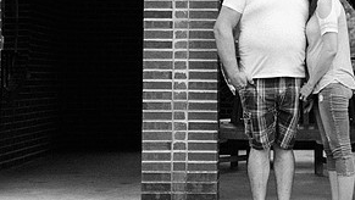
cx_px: 274
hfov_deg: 18.2
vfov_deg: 10.3
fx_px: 1102
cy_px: 15
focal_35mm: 117
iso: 200
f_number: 2.8
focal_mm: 56
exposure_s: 1/160
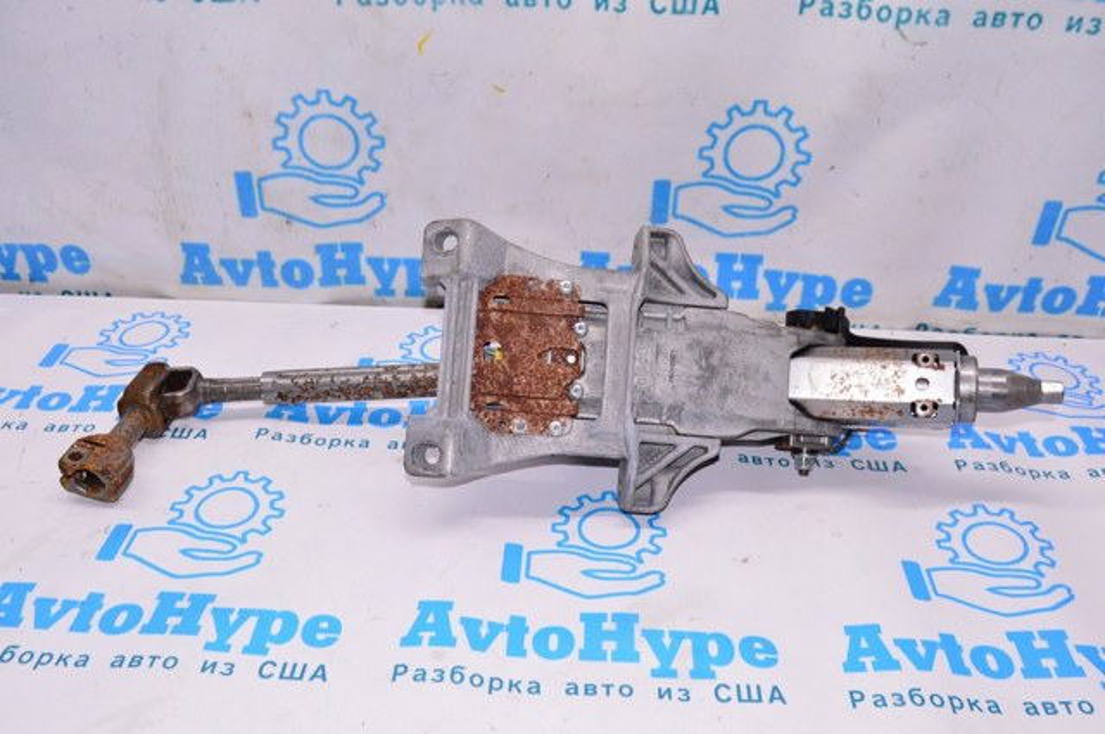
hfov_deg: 55.2
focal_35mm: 34
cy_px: 367
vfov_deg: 38.3
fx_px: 1058
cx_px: 552
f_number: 8
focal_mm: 23
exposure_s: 1/125
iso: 1600
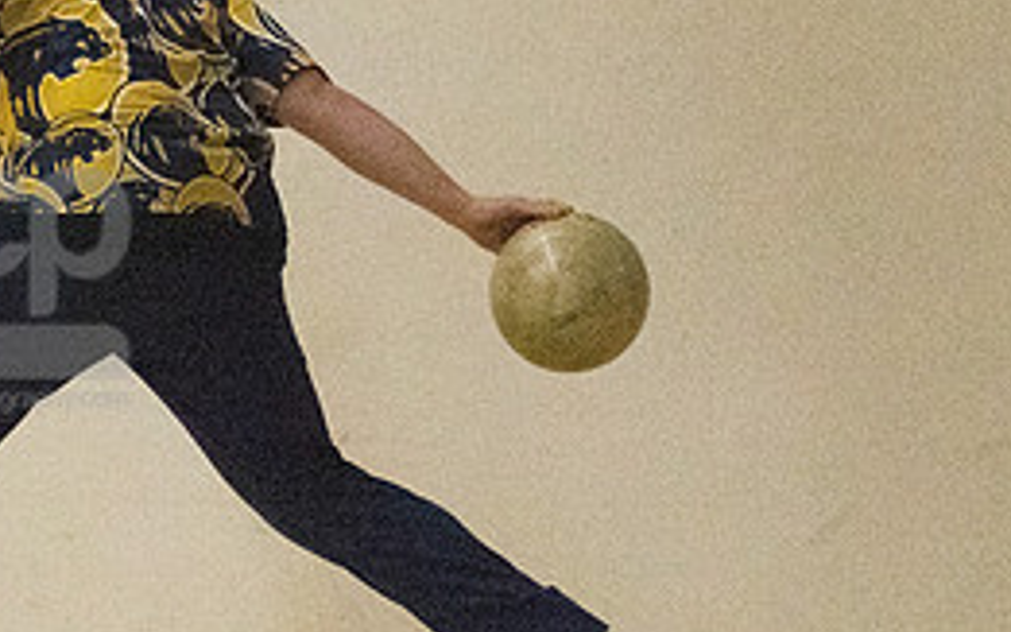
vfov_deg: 2.9
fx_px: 12617
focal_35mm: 458
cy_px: 275
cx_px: 12
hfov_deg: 4.6
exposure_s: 1/1250
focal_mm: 135
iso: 10000
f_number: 4.5
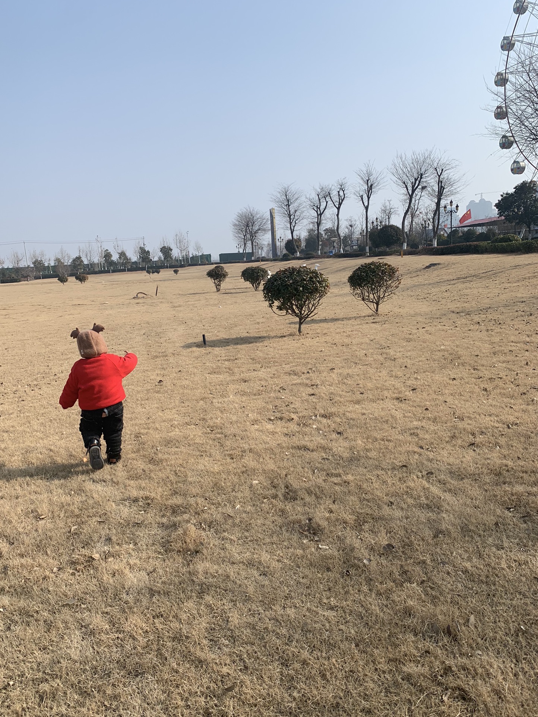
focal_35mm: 27
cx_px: 268
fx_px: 560
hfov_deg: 51.3
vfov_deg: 65.3
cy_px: 368
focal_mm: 4.25
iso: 25
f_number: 1.8
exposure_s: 1/2755
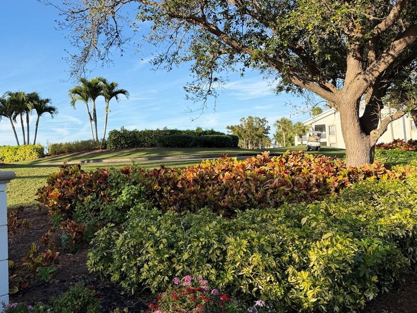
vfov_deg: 46.7
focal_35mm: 30
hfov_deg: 59.6
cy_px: 142
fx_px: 361
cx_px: 171
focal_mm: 6.76
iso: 80
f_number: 1.78
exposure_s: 1/2053
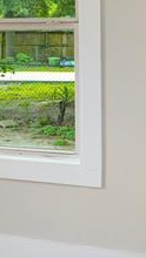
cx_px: -91
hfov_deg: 14.2
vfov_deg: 26.7
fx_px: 536
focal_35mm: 78
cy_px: 57
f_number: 4
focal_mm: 16
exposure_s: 1/250
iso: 800
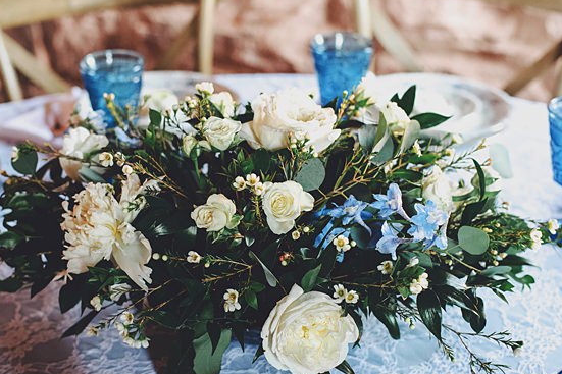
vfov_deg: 20.0
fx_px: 1061
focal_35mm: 68
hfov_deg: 29.6
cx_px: 227
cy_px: 211
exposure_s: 1/200
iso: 800
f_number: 3.2
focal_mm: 50
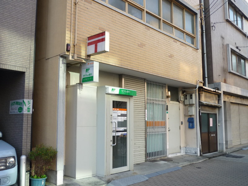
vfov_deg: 42.9
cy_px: 93
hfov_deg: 55.4
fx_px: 236
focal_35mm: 33
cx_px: 124
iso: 80
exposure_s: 1/125
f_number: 2.8
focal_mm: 5.5
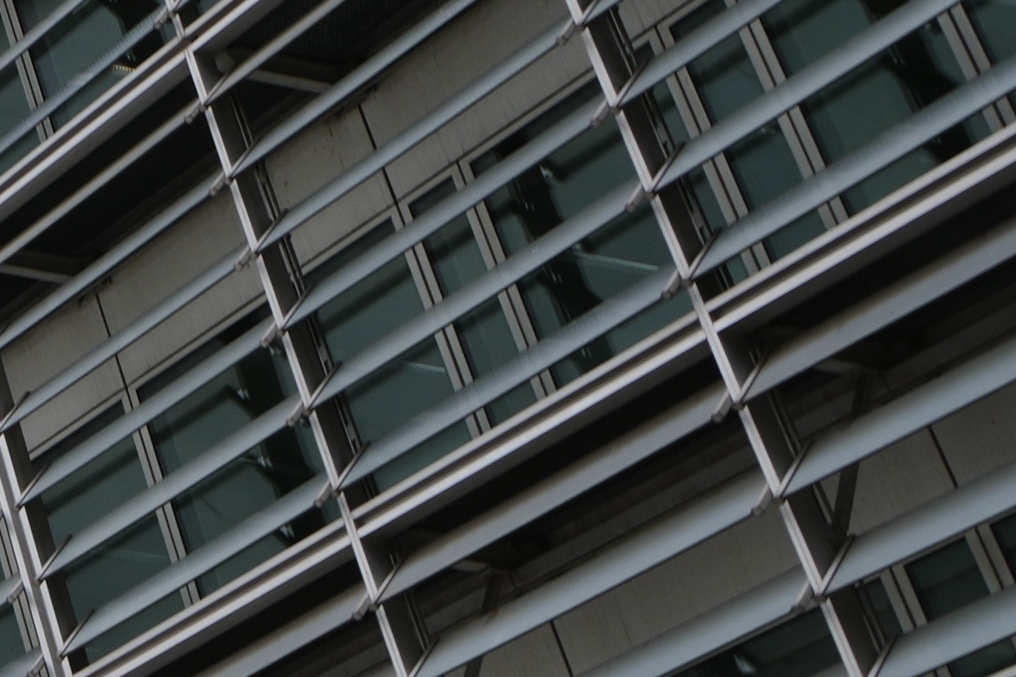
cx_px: -1817
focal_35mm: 106
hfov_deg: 12.2
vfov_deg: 12.7
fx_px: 2991
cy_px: 749
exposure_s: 1/30
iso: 50
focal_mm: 16
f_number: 14
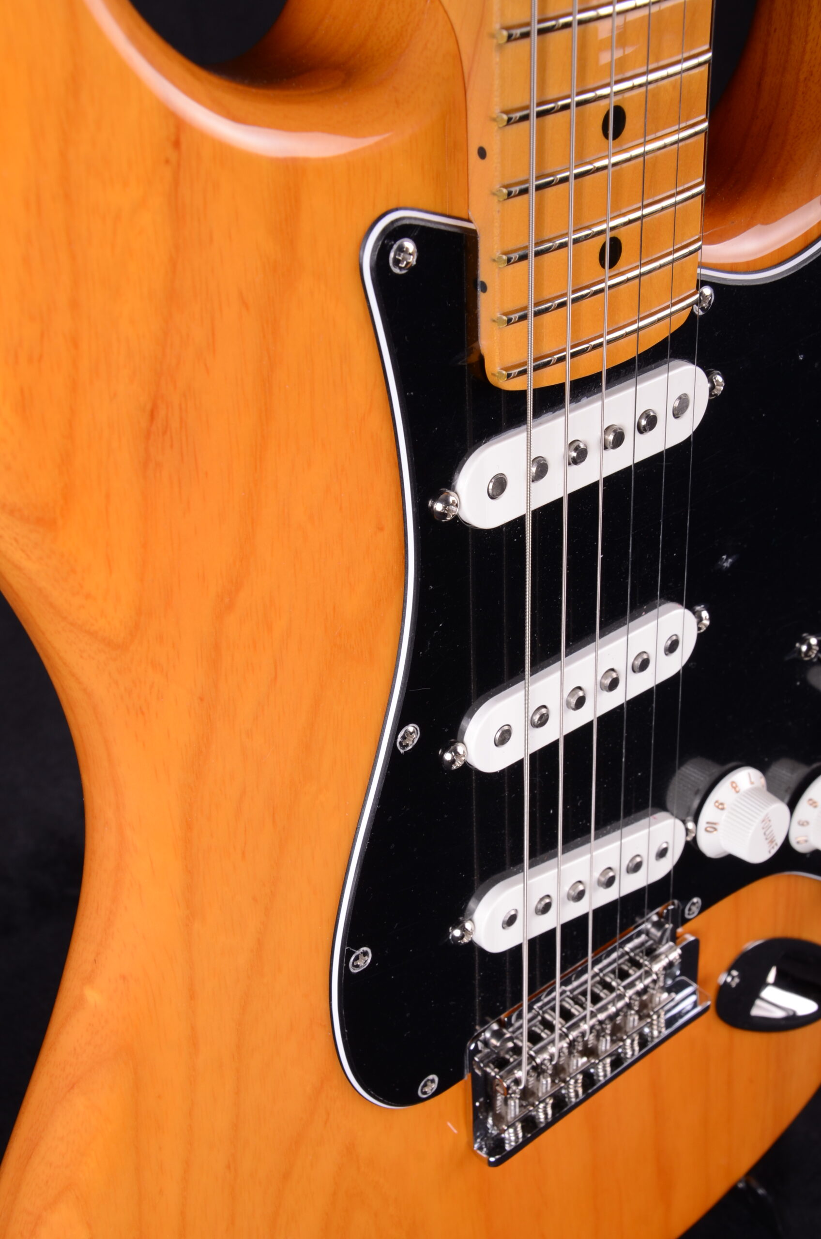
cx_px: 410
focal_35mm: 52
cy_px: 620
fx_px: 1804
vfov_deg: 37.9
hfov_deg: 25.6
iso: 200
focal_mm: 35
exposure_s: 1/200
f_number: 13
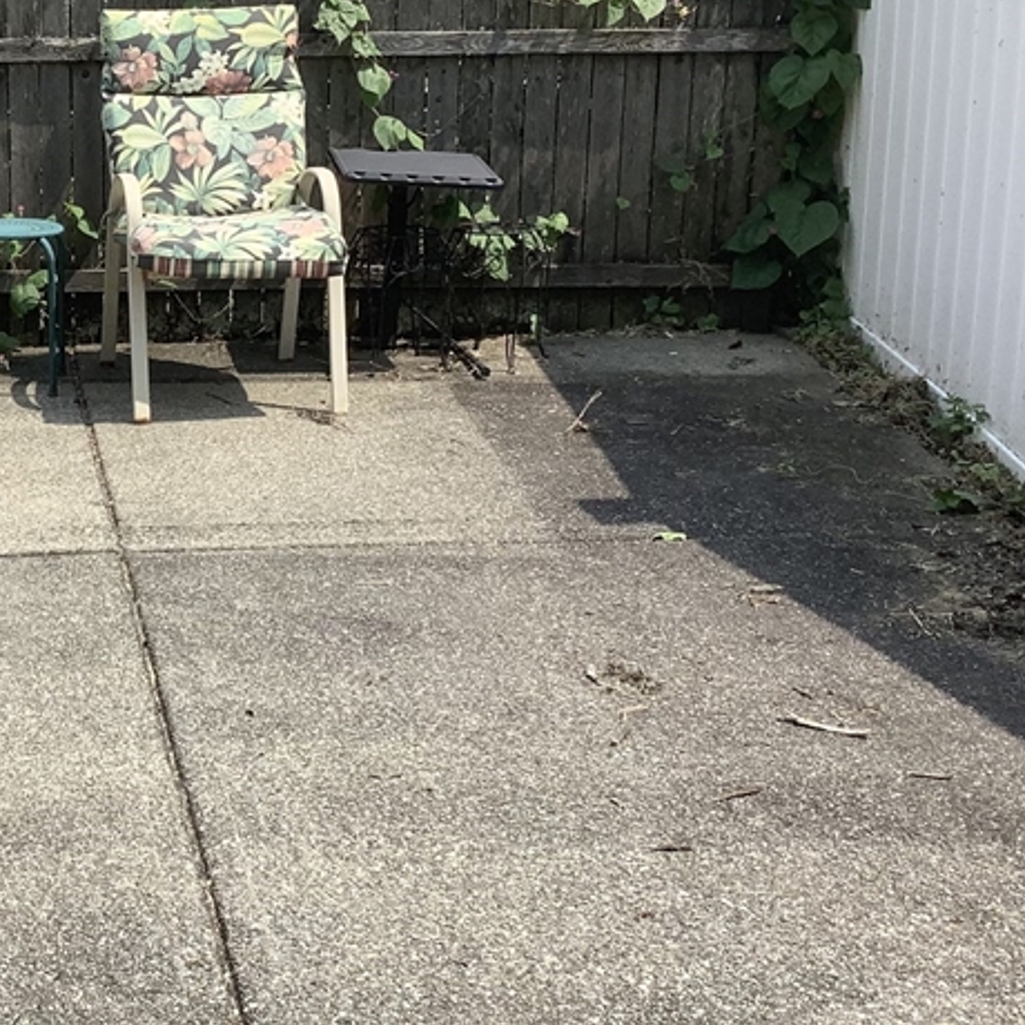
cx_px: 25
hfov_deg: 26.8
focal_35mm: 61
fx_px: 2044
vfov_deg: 28.1
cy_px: 401
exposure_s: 1/1045
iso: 25
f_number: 2.4
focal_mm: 3.3
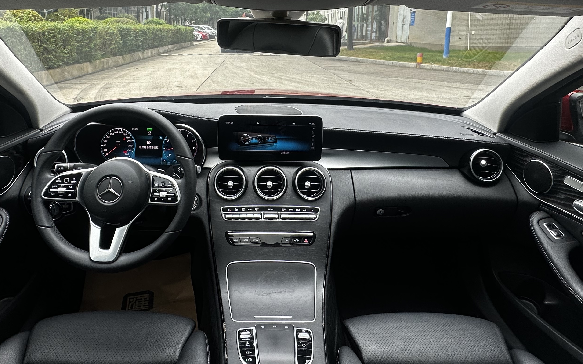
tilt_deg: -10.5
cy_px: 100
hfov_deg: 74.5
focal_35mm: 24
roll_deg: -0.1
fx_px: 381
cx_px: 256
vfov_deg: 49.4
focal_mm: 2.22
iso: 64
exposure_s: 1/99
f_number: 2.2
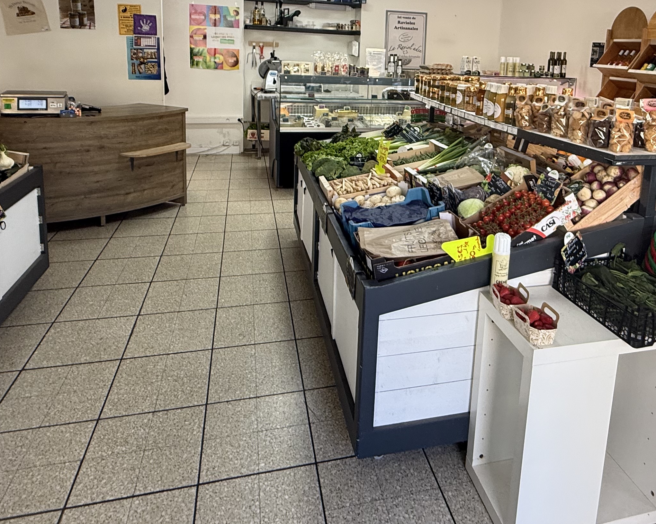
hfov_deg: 63.5
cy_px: 133
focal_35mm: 27
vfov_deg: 51.0
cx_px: 395
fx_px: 524
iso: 160
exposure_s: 1/99
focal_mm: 2.22
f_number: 2.2
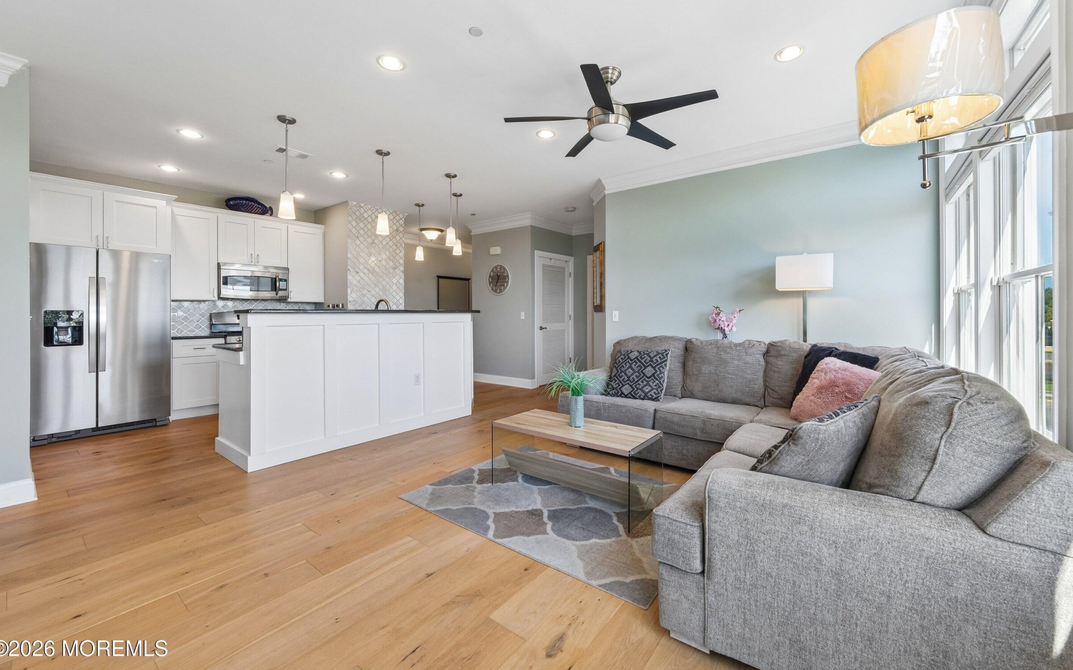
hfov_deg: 109.3
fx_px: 380
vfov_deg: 82.6
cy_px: 303
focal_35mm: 13
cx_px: 560
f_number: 8
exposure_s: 1/15
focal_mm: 8
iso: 160
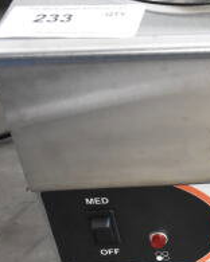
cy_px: 154
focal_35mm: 97
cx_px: 380
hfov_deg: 14.1
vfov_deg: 19.7
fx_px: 754
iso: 4000
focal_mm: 22
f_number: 3.8
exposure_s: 1/40
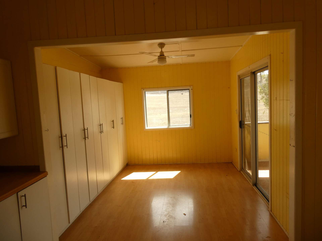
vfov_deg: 56.8
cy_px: 120
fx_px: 223
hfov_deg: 71.6
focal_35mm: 24
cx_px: 161
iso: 80
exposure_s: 1/160
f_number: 3.3
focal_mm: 4.3
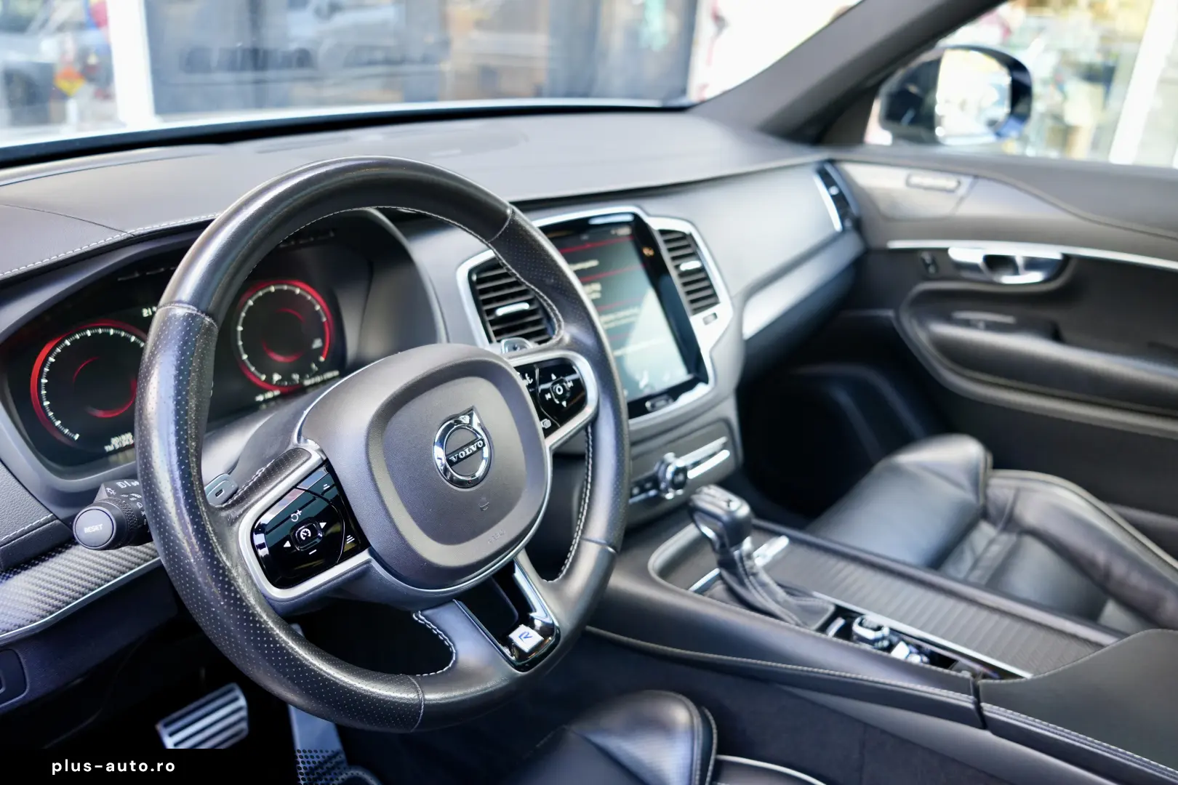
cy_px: 392
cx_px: 589
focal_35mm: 28
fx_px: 916
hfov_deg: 65.5
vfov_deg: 46.4
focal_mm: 28
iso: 1250
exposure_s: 1/160
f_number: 4
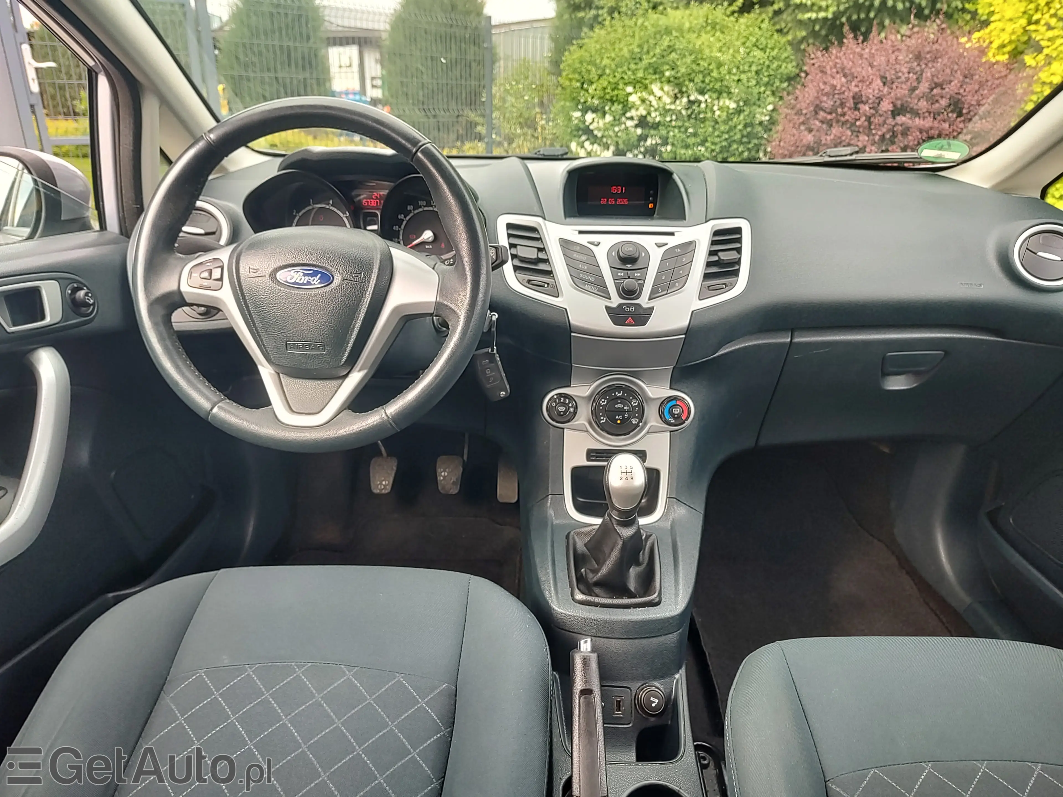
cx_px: 532
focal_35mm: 23
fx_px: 706
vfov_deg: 58.9
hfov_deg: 73.9
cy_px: 398
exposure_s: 1/167
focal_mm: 5.56
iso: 100
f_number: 1.8
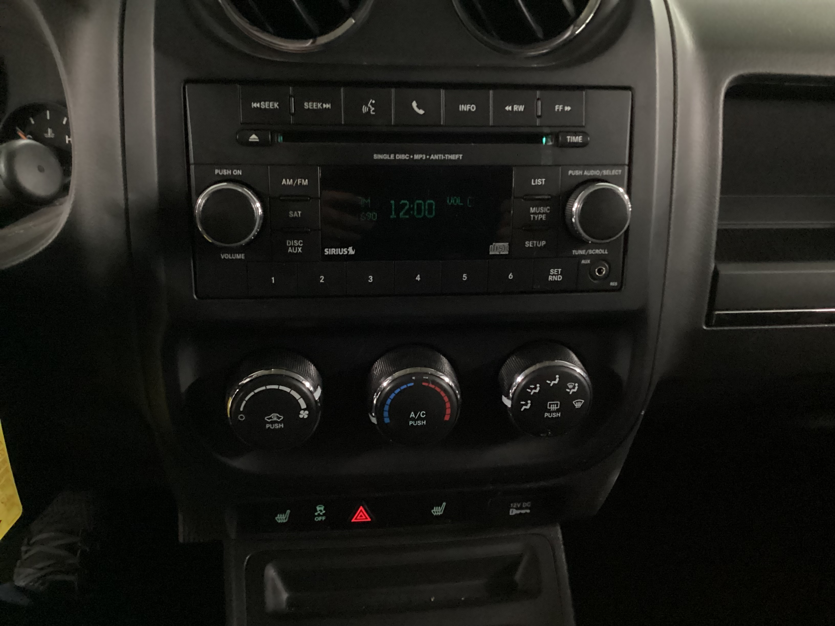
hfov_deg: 58.4
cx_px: 418
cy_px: 313
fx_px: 748
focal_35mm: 31
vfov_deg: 45.4
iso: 800
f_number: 2.4
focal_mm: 3.3
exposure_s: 1/17
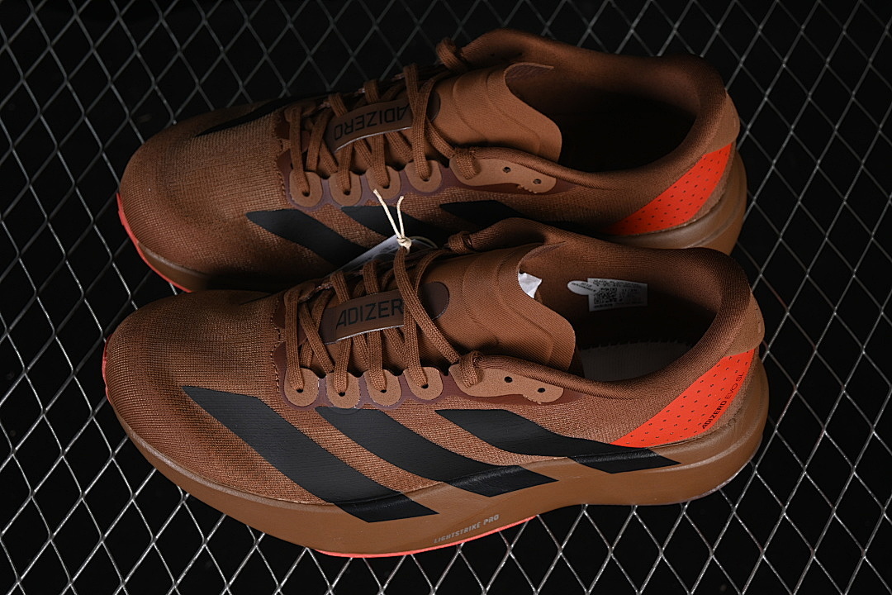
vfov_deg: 18.2
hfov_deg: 27.0
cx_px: 446
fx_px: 1858
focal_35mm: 75
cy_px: 298
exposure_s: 1/60
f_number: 6.3
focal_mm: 50
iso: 160
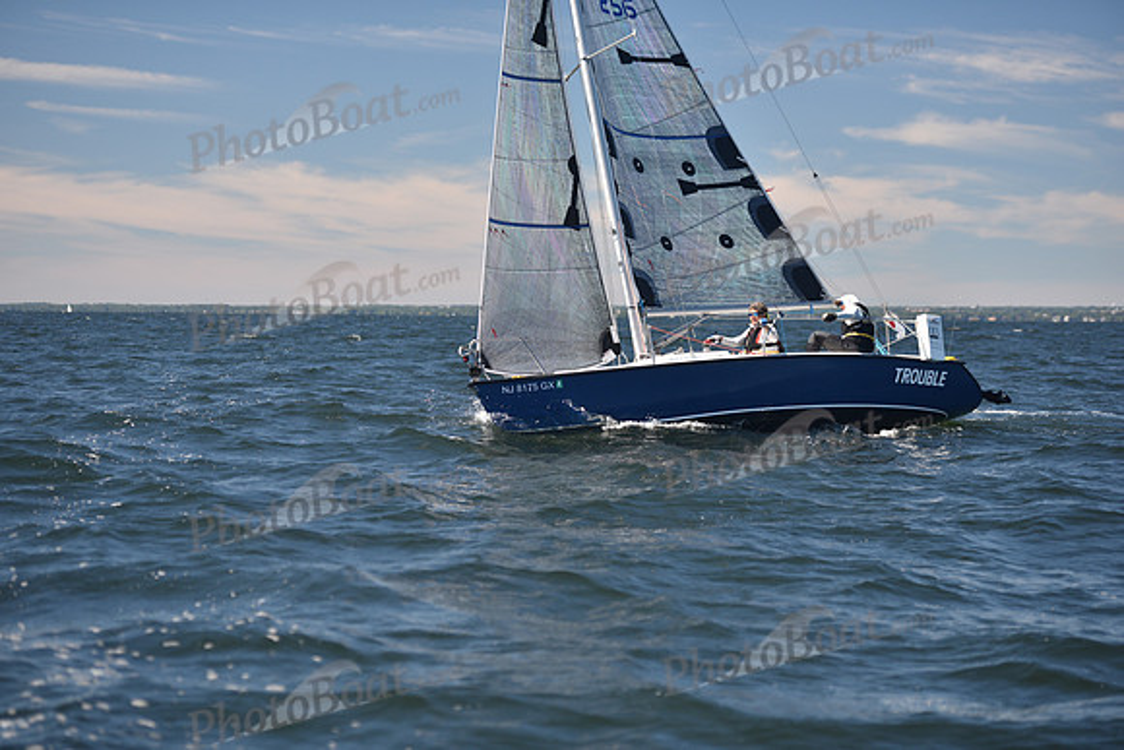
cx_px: 562
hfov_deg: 21.5
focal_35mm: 95
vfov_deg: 14.4
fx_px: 2967
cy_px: 375
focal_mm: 95
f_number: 2.8
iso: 200
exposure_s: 1/1000
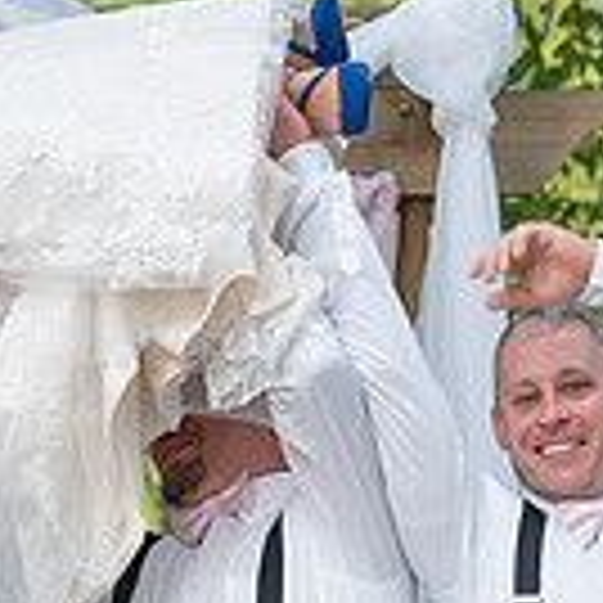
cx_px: -144
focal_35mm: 295
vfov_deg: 5.9
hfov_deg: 5.9
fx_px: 5814
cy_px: 277
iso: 640
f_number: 5.6
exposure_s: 1/200
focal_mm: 80
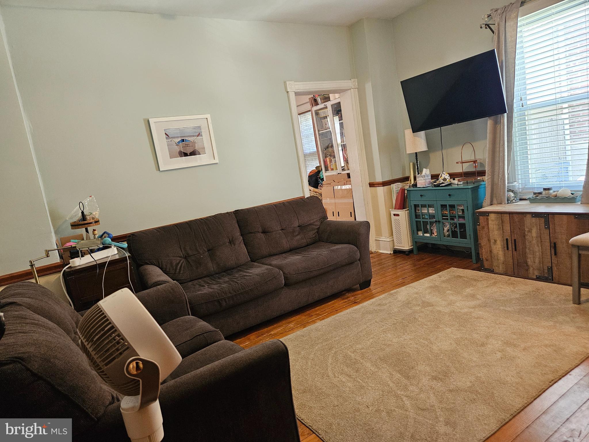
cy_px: 221
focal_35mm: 23
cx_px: 294
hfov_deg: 73.9
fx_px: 391
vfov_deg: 58.9
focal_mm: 5.4
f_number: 1.8
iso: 800
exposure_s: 1/120
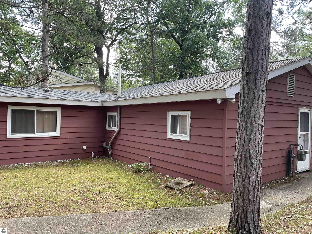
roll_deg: -0.9
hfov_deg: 67.3
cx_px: 156
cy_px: 117
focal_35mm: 26
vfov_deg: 53.1
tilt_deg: -0.9
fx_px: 234
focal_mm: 4.2
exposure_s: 1/131
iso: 32
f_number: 1.6
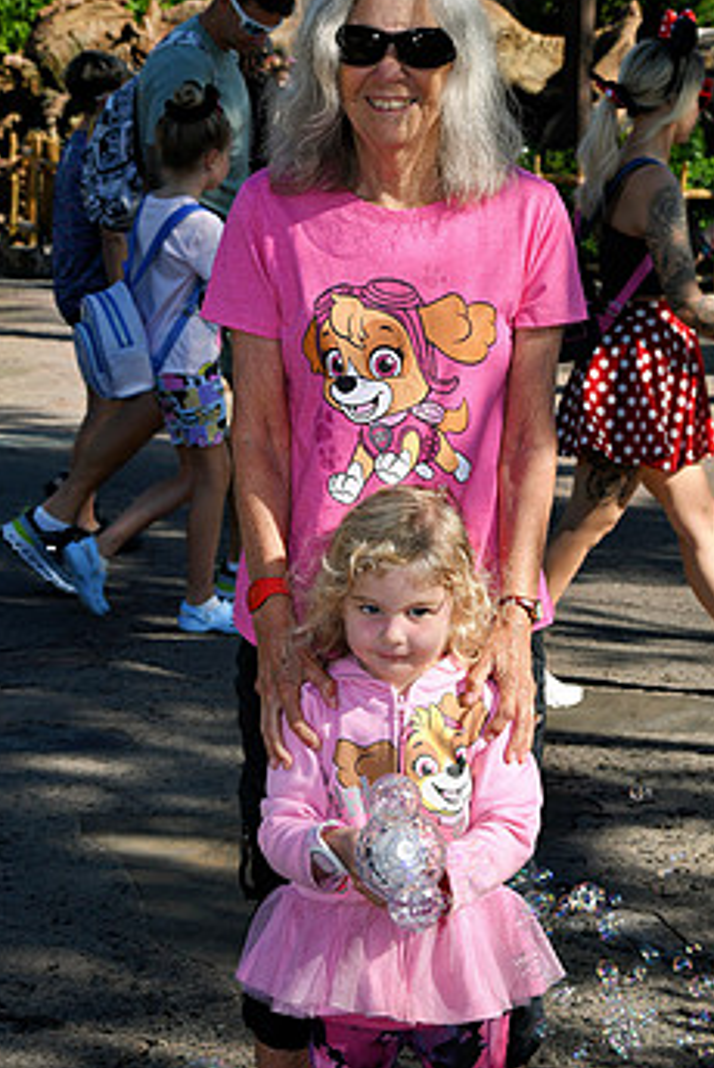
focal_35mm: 98
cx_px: 416
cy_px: 475
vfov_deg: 20.8
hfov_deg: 14.0
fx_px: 2909
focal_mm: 50
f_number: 8
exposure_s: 1/250
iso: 100
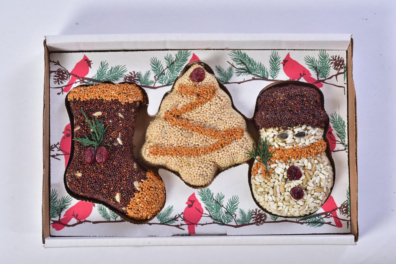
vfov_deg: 13.1
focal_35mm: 105
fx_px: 1155
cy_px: 132
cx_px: 198
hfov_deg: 19.4
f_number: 25
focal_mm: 105
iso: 500
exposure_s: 1/60
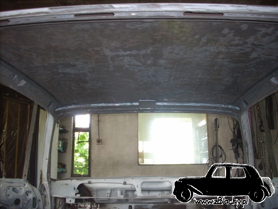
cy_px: 104
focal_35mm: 37
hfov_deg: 50.1
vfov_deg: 38.7
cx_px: 139
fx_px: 297
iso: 200
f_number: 2.8
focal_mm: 6.2
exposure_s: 1/30
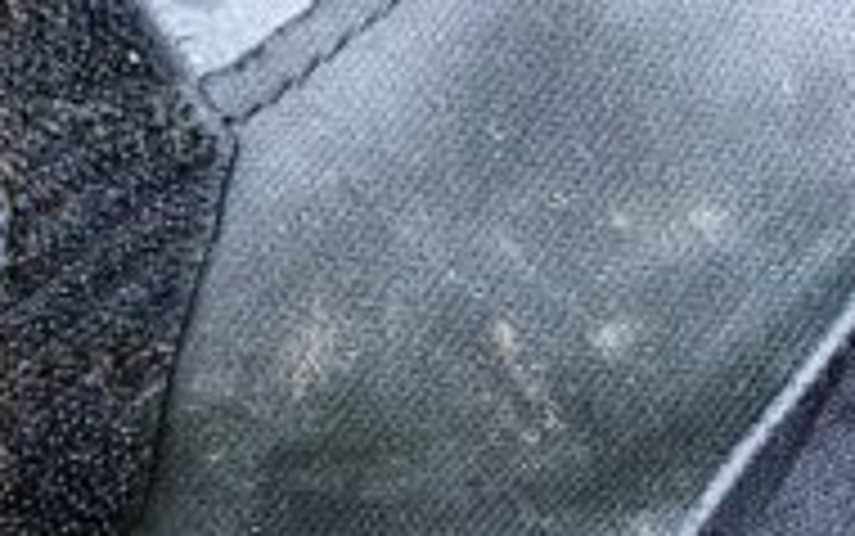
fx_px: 2705
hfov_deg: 16.7
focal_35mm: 116
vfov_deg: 11.3
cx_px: 1184
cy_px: 270
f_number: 1.6
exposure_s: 1/121
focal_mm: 5.1
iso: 40
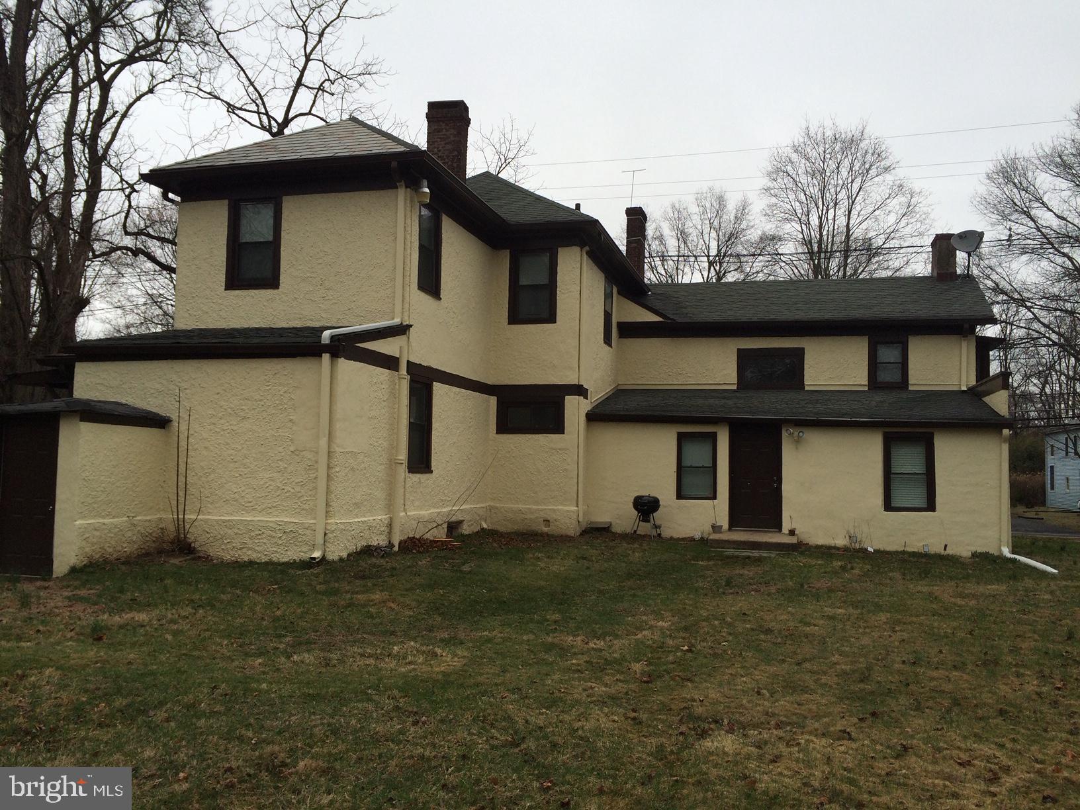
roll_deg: -0.2
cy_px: 405
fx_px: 905
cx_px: 540
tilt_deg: +2.7
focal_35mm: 29
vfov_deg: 48.2
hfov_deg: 61.7
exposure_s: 1/805
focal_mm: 4.15
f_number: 2.2
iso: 32
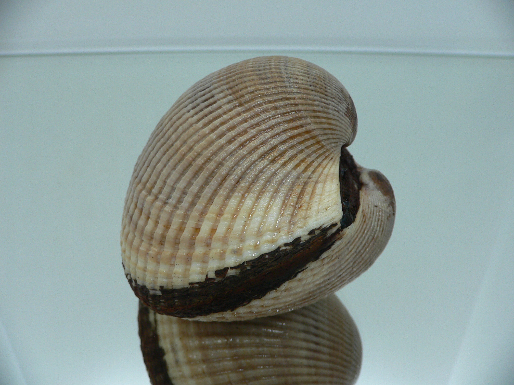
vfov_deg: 40.7
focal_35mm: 35
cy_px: 192
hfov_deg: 52.6
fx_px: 520
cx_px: 257
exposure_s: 1/60
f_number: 2.8
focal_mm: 4.6
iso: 100
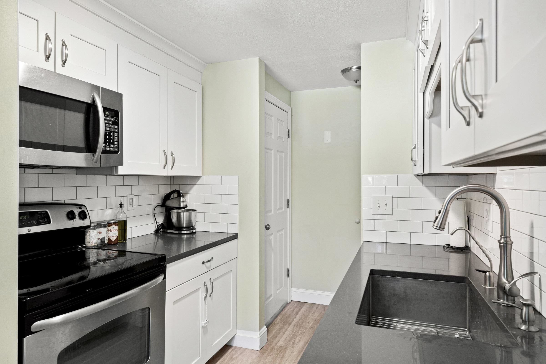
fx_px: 334
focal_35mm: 22
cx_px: 273
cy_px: 182
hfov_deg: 78.6
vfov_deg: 57.2
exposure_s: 1/3
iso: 400
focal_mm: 14.4
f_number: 8
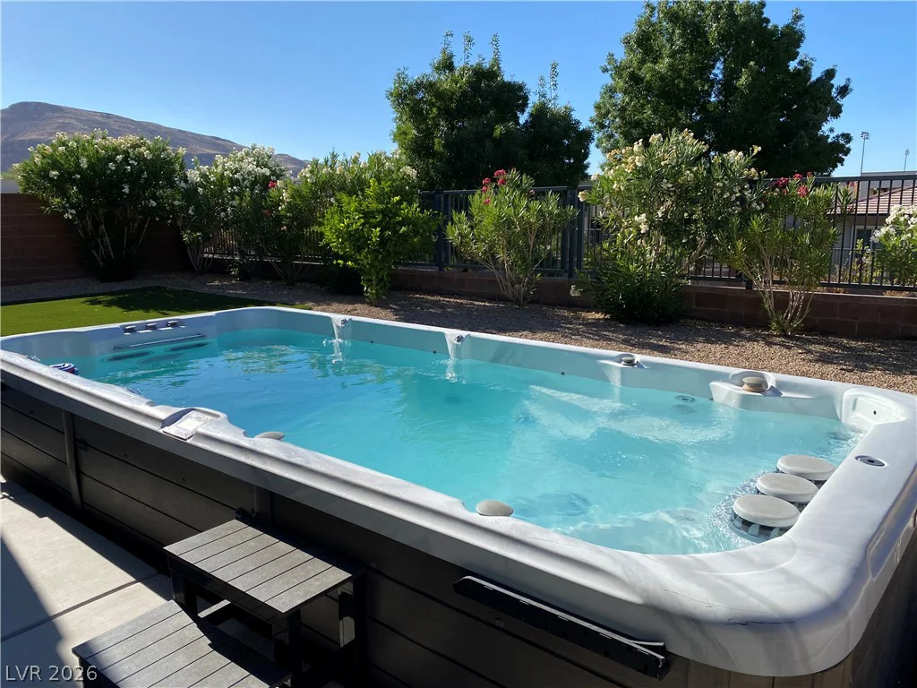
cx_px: 458
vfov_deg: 53.1
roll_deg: -0.4
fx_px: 689
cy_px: 344
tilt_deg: -10.2
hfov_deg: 67.3
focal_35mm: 26
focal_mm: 4.25
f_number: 1.8
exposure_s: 1/2625
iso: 32
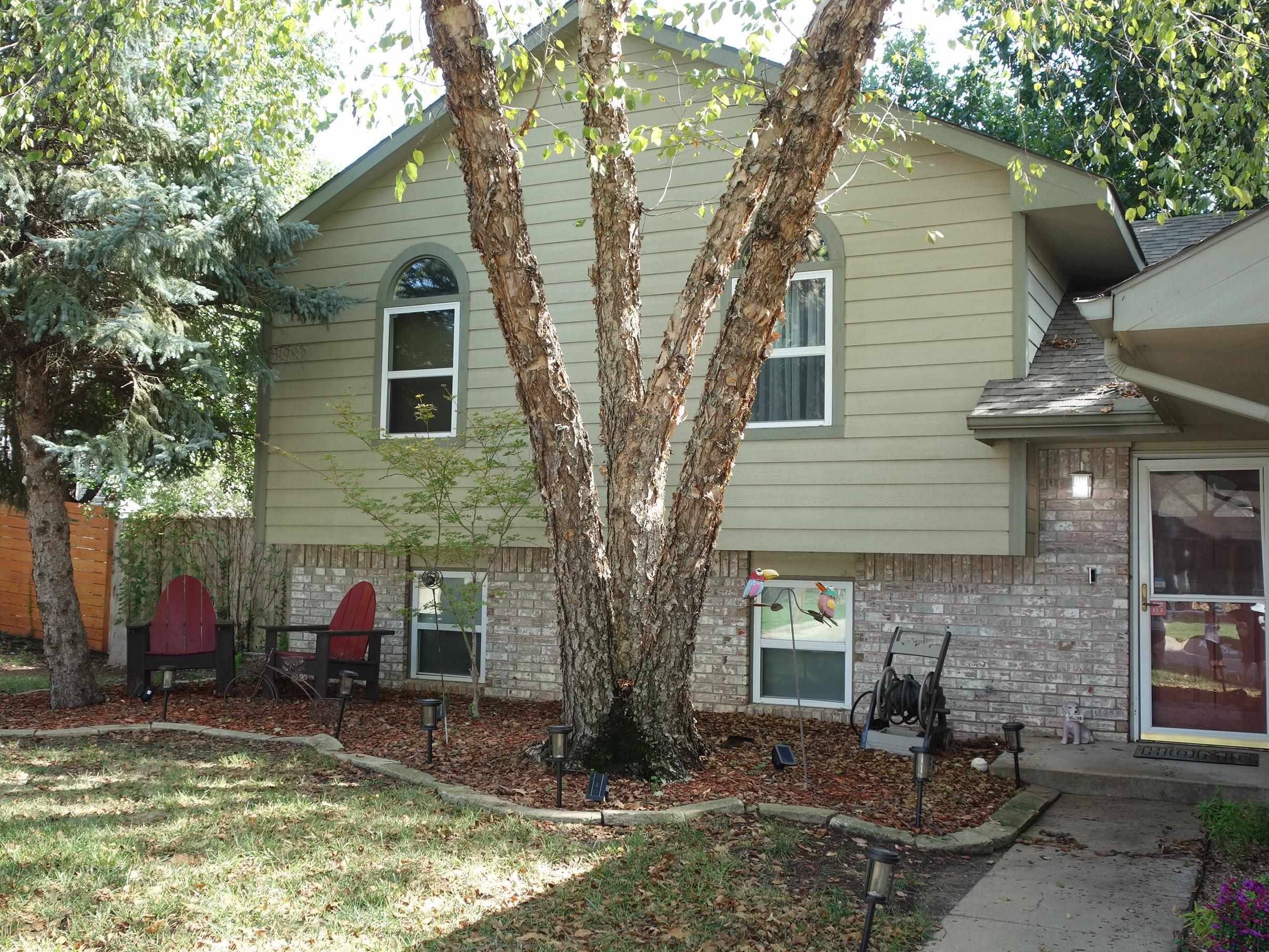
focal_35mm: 36
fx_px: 1320
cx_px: 597
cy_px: 474
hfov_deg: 51.3
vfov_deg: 39.7
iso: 125
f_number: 3.5
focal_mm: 12.18
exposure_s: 1/100
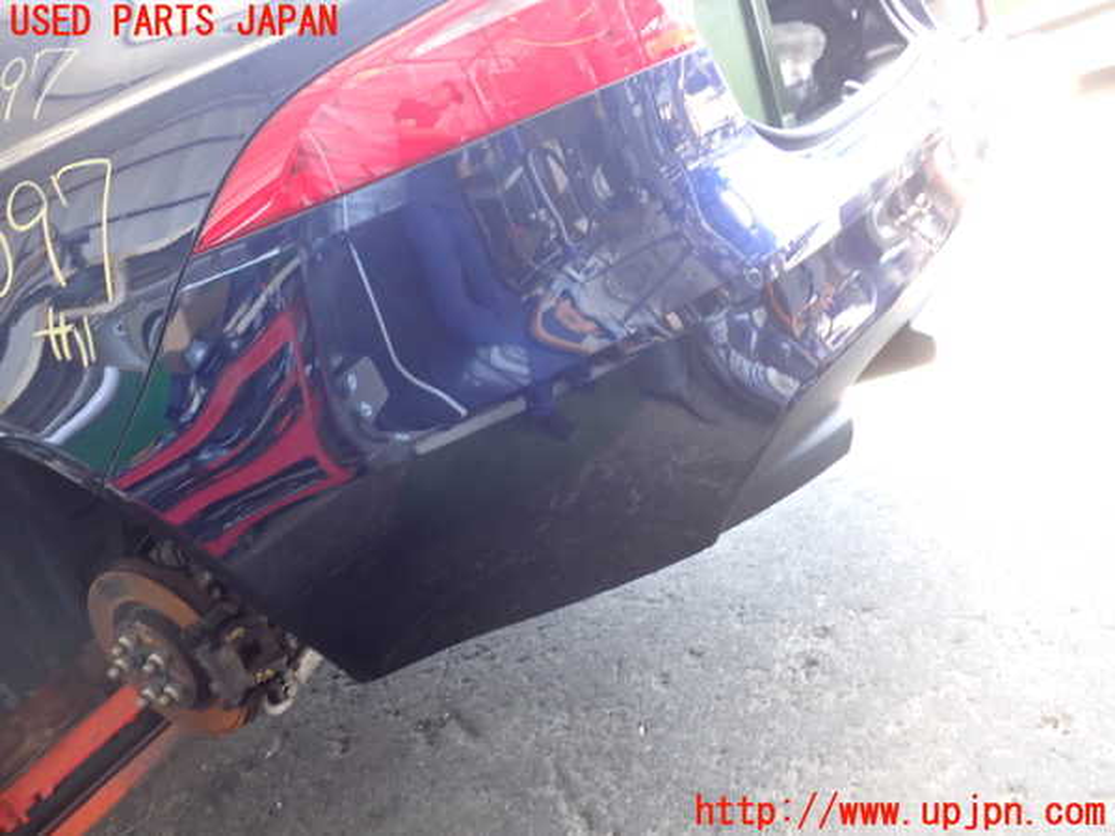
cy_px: 418
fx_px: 966
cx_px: 558
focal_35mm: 30
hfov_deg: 60.0
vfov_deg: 46.8
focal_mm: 5.4
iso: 250
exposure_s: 1/30
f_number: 2.3
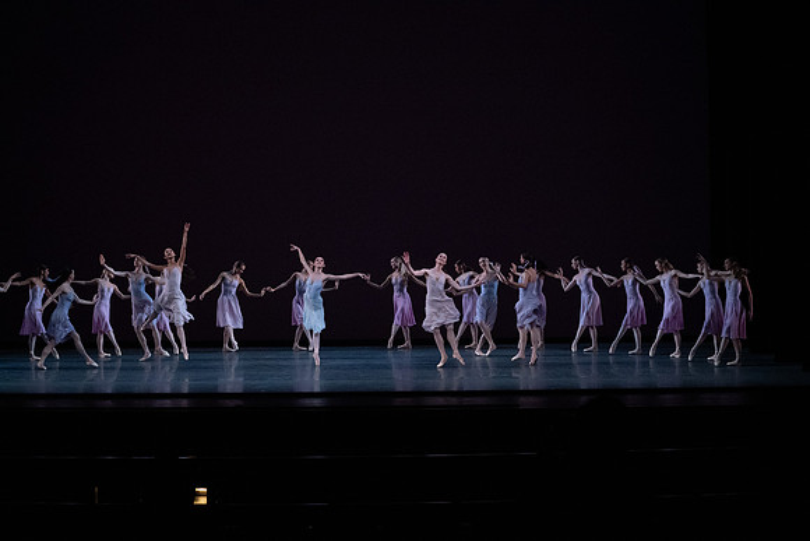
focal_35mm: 70
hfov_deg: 28.8
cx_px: 405
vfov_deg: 19.5
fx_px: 1575
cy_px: 270
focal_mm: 70
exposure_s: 1/400
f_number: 13
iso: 12800
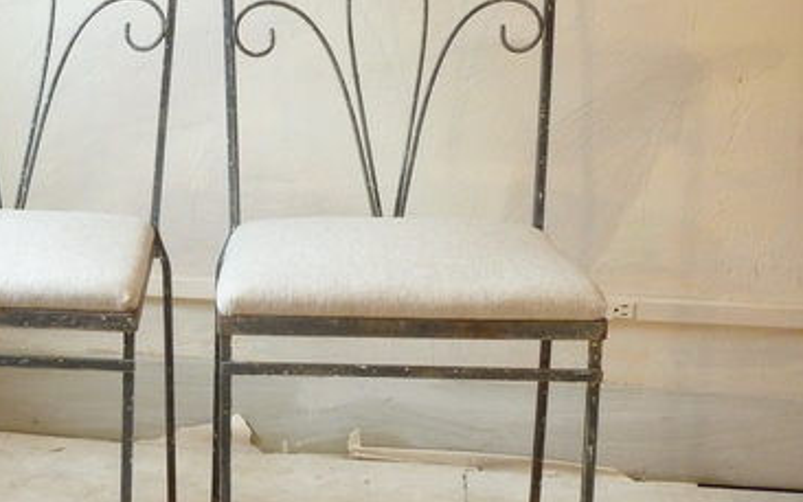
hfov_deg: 27.7
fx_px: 1598
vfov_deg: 17.9
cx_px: 180
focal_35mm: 73
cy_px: 261
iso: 400
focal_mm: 6.9
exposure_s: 1/20
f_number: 3.7
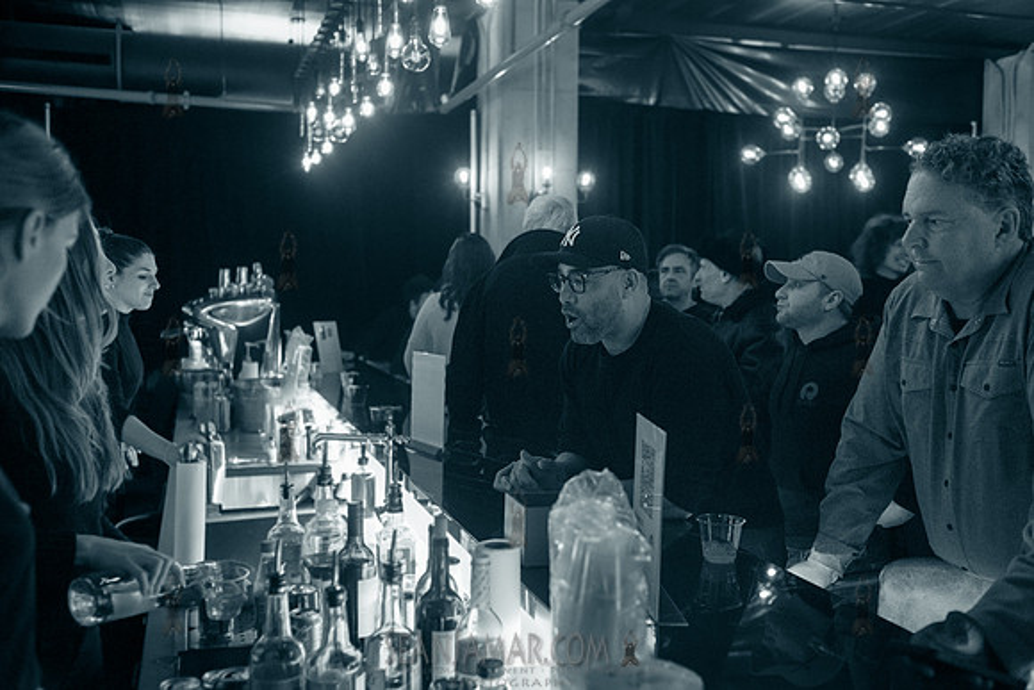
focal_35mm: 35
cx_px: 517
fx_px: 1005
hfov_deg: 54.4
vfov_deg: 37.9
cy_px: 345
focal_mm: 35
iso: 8000
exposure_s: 1/125
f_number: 3.5
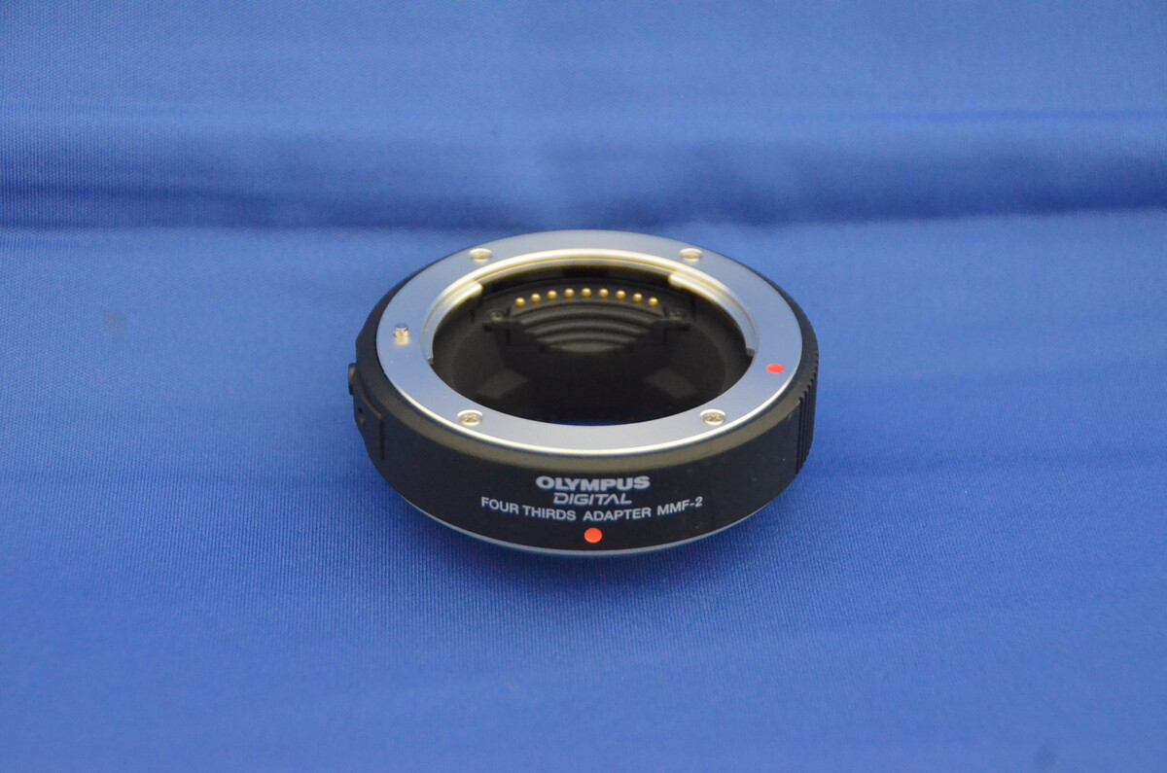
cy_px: 386
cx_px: 584
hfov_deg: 22.7
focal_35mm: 90
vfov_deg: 15.1
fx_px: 2912
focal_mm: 60
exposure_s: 1/125
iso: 5000
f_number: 5
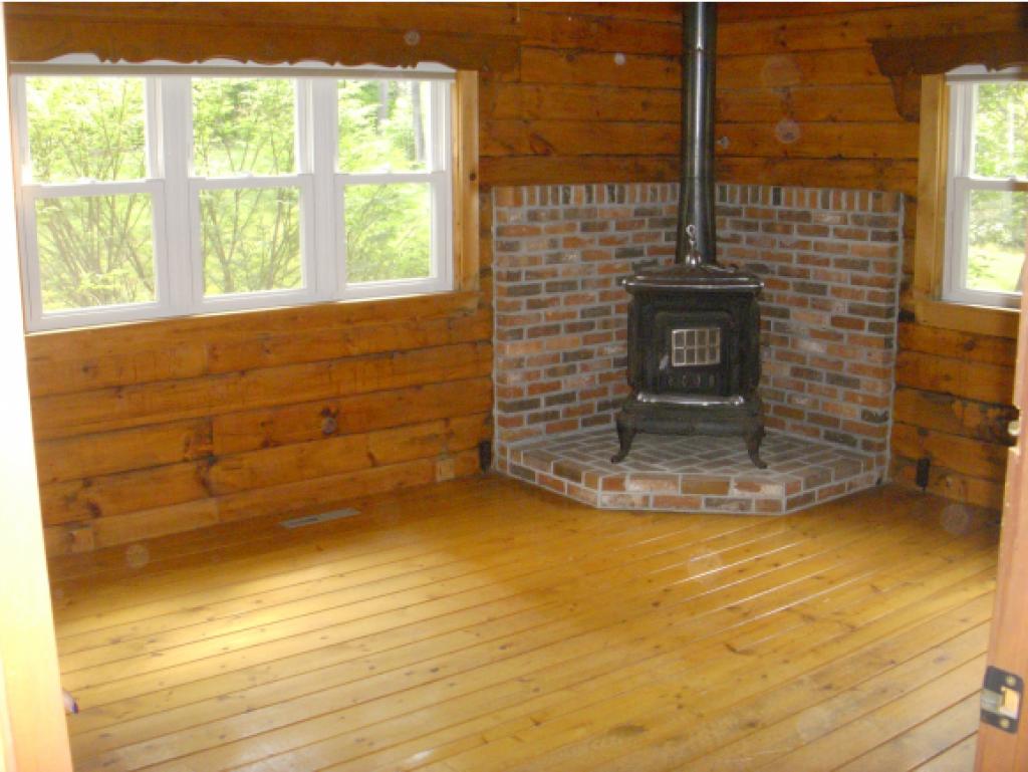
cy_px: 386
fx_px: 1129
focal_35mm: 38
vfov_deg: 37.8
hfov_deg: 49.0
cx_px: 514
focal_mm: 6.3
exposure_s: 1/200
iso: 640
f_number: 3.3
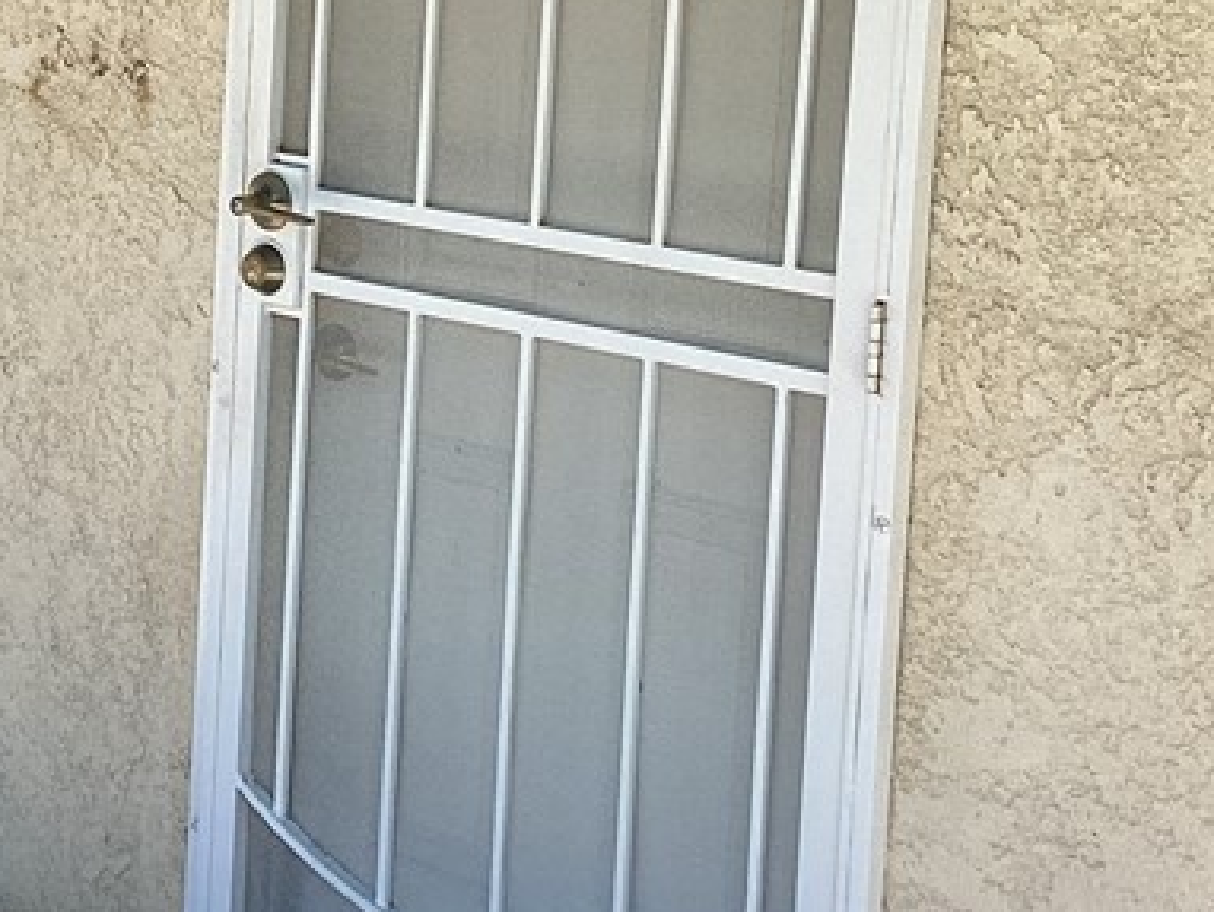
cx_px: 264
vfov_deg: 17.6
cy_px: 133
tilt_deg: -5.2
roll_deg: -2.8
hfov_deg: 23.2
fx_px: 2913
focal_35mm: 83
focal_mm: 3.3
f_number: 2.4
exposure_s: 1/604
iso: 25
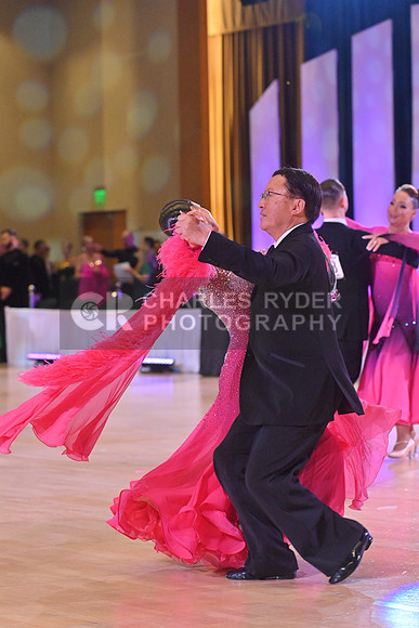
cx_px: 210
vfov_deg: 15.8
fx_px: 2268
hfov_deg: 10.6
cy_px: 314
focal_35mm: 130
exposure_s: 1/400
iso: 5000
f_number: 5.6
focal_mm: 130
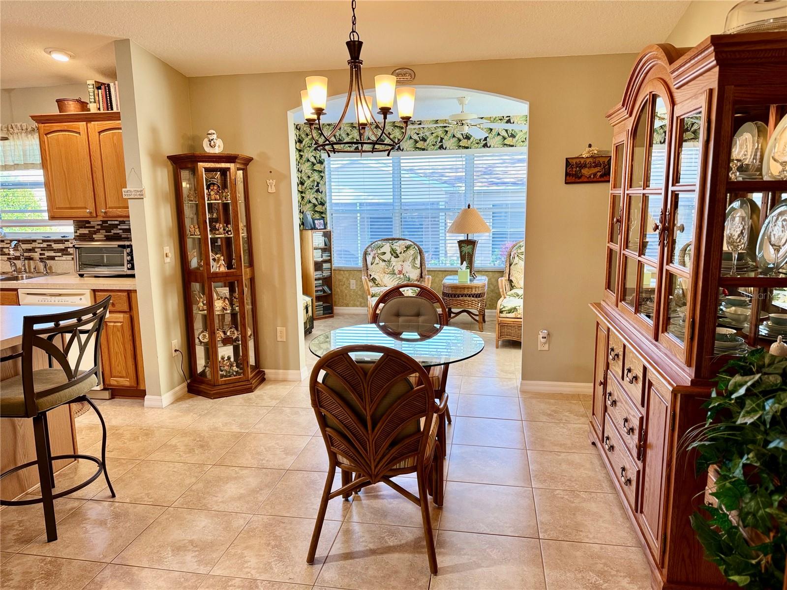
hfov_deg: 71.6
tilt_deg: -10.3
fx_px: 546
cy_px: 295
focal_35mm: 24
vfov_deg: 56.8
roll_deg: -0.1
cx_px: 394
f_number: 1.78
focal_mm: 6.76
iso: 100
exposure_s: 1/60
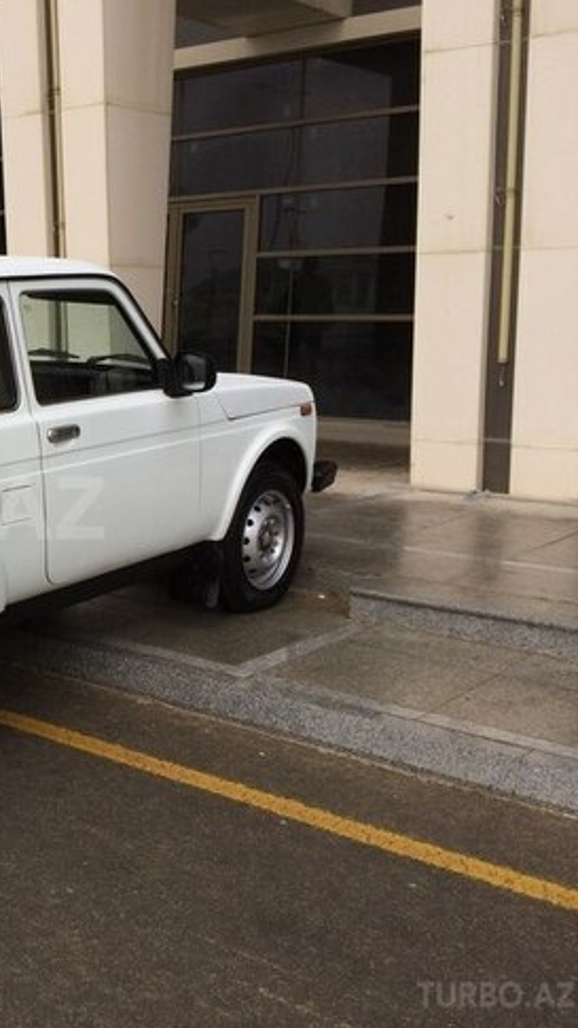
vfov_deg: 47.3
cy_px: 508
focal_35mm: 43
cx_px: -112
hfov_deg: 25.0
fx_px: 1171
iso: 32
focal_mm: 4.15
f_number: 2.2
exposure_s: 1/246
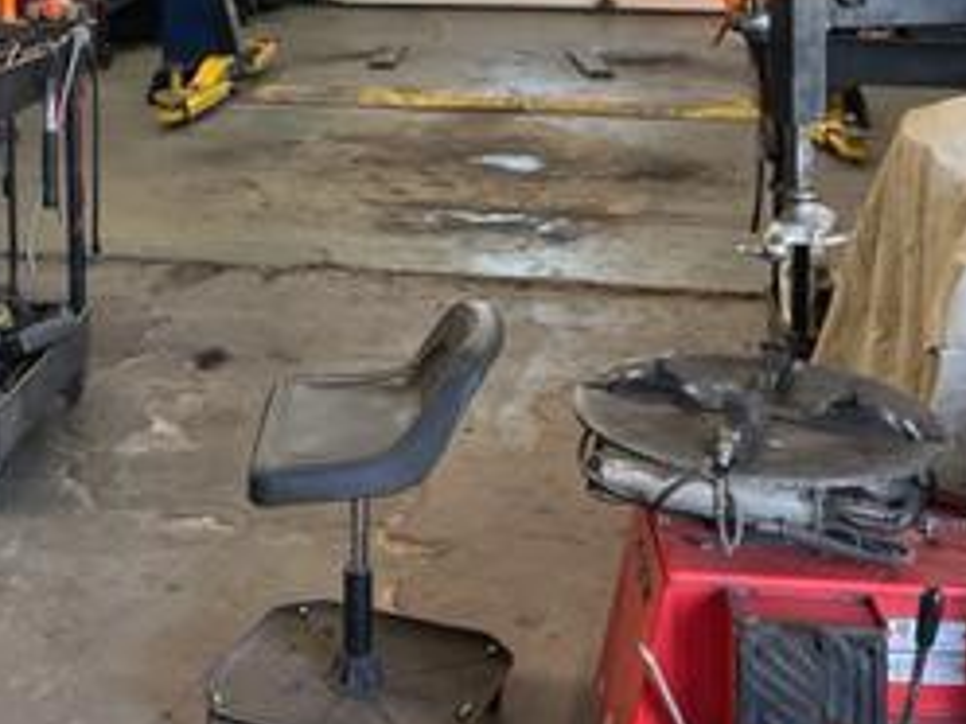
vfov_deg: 20.4
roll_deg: +0.9
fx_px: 1870
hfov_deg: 28.5
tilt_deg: -2.3
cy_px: -171
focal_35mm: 67
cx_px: 234
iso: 125
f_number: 1.5
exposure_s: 1/120
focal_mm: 5.7
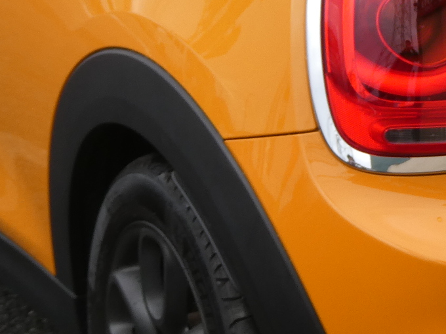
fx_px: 1739
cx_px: 488
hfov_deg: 14.3
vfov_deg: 10.9
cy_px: 54
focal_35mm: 135
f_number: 3.7
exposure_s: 1/200
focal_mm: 6.3
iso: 80
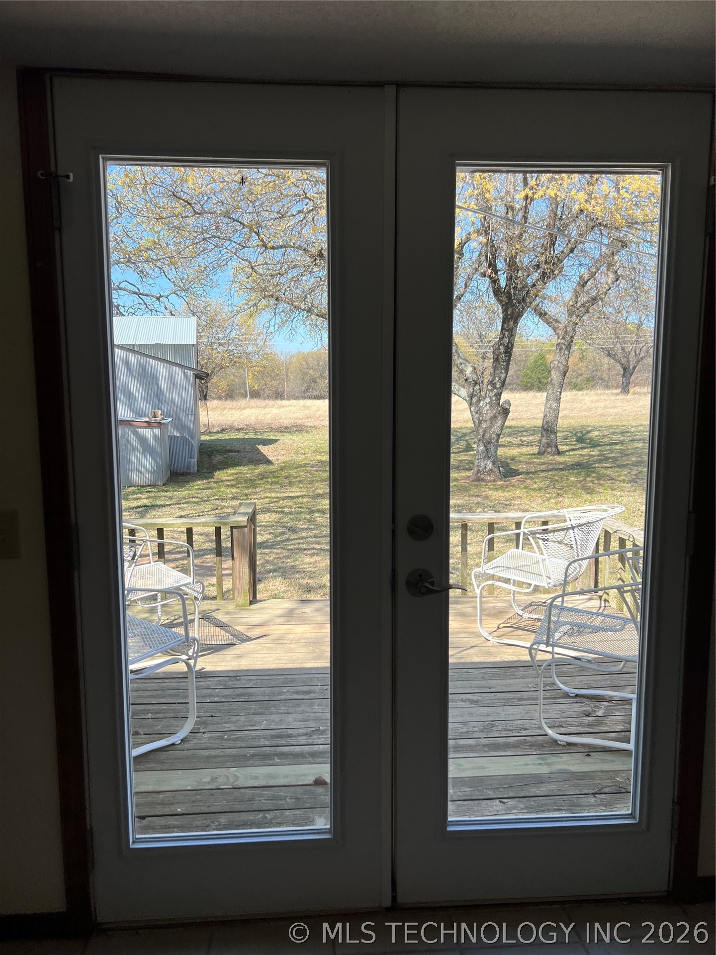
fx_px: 717
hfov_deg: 53.1
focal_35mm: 26
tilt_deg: -5.9
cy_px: 478
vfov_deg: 67.3
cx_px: 358
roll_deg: +1.2
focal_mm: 5.7
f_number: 1.5
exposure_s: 1/1224
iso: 50
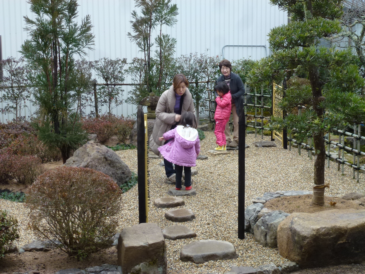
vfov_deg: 25.7
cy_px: 137
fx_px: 601
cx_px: 182
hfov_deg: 33.8
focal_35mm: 57
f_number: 4.4
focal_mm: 10.1
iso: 160
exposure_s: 1/80
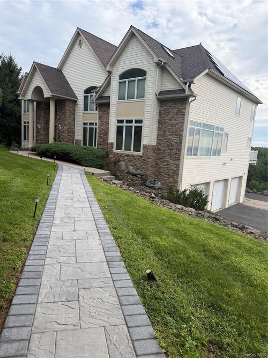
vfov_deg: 71.6
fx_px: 248
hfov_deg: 56.8
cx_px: 134
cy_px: 179
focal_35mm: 24
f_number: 1.78
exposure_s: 1/2299
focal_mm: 6.76
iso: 100
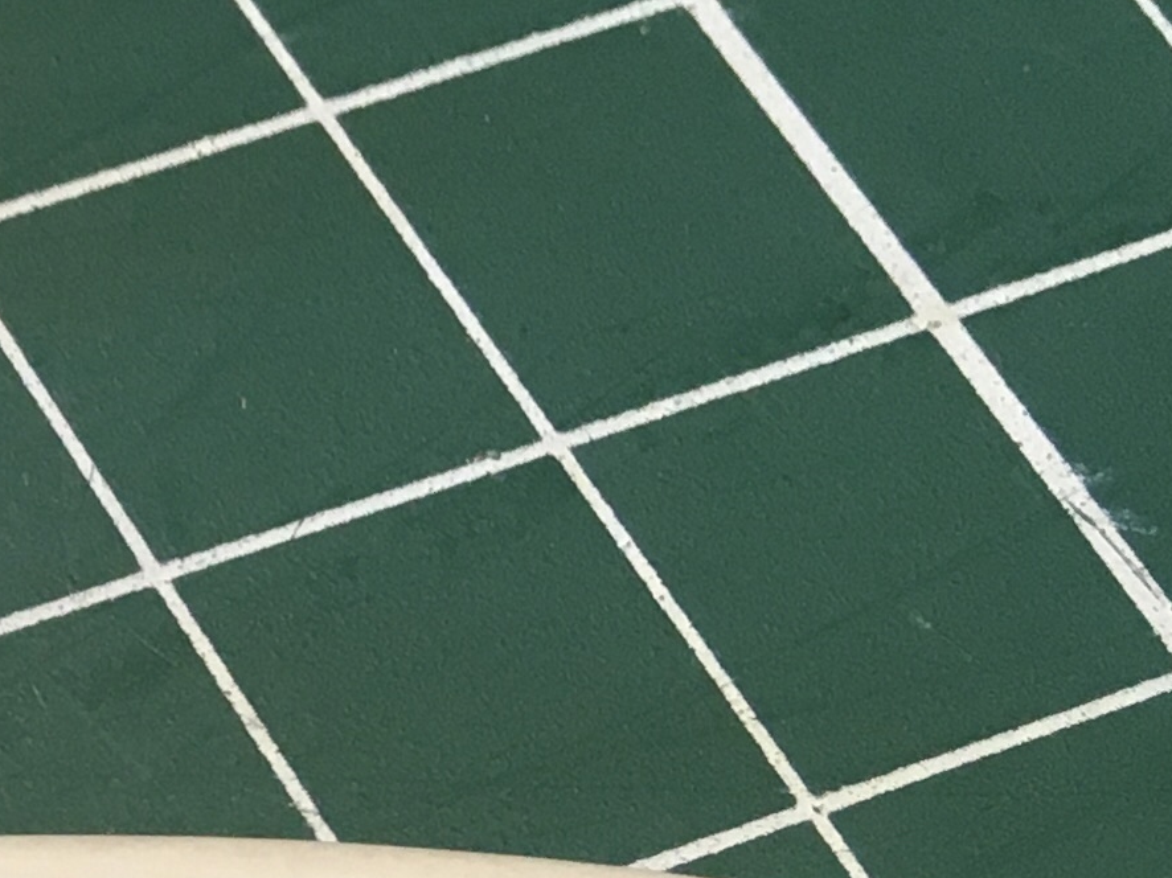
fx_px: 4468
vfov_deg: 11.2
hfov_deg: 12.5
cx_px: -1434
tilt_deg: -60.3
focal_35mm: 132
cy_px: 709
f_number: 2.2
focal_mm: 4.15
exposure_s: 1/33
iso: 50
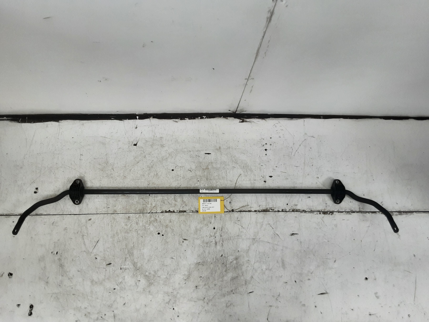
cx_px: 214
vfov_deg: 51.4
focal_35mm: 27
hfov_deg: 65.3
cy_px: 161
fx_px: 335
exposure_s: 1/100
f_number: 1.9
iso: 80
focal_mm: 2.91
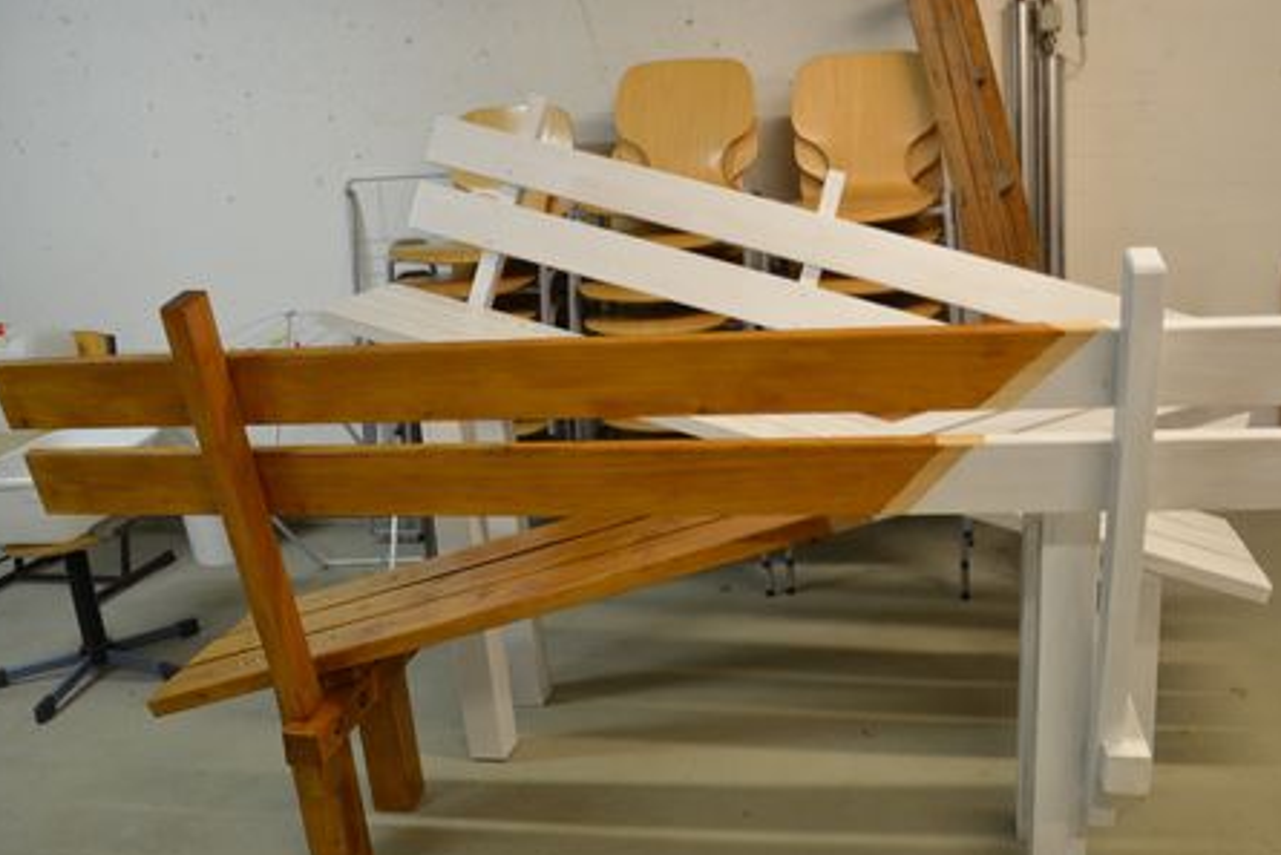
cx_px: 697
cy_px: 416
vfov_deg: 42.4
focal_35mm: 31
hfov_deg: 60.2
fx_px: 1103
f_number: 3.5
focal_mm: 18
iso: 800
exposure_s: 1/40
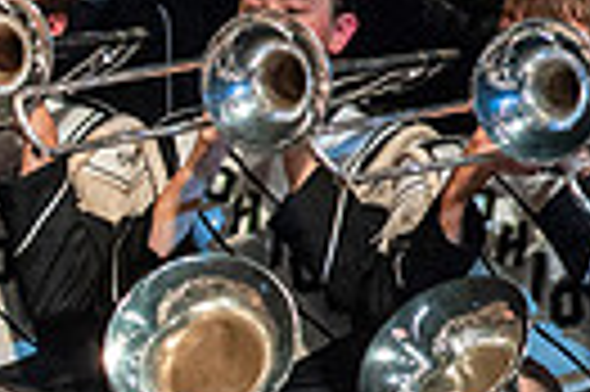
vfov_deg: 1.0
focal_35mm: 1324
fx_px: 21672
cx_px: -401
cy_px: 496
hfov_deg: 1.6
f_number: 5.6
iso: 5000
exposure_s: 1/400
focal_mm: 300
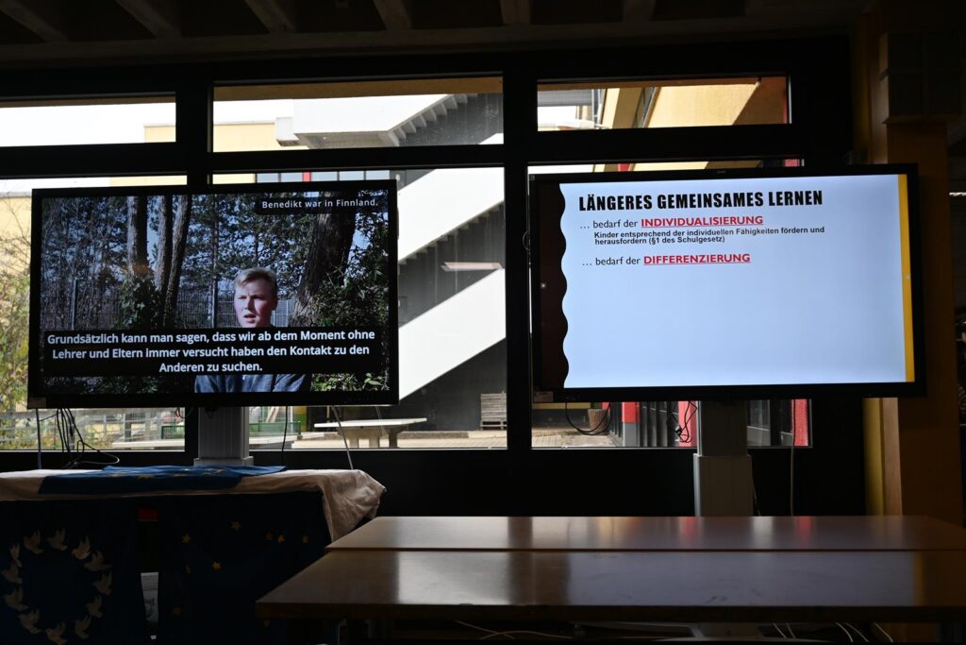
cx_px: 483
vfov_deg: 35.5
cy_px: 322
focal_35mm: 38
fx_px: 1006
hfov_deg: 51.3
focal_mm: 25
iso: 160
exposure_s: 1/60
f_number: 4.2
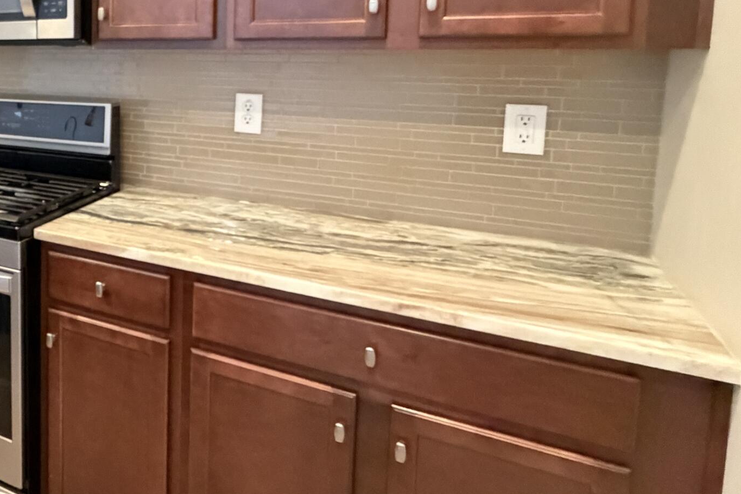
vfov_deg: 39.6
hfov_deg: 46.0
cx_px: -48
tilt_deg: -5.8
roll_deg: +0.8
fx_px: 659
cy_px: 104
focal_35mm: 32
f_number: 2.2
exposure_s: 1/60
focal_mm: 2.22
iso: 1250
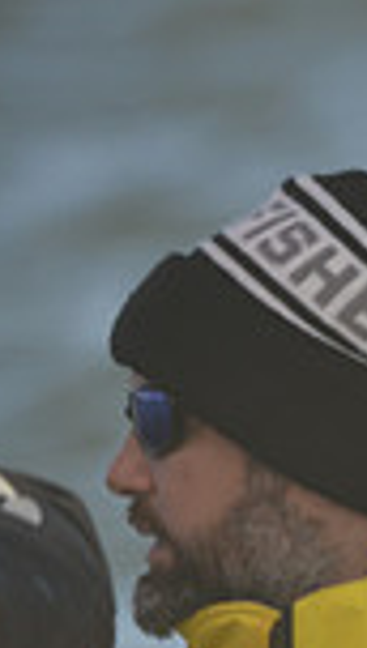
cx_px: 1216
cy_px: 787
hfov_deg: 1.0
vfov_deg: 1.7
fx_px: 21340
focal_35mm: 1239
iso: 200
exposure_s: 1/1000
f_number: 6.3
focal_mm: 310
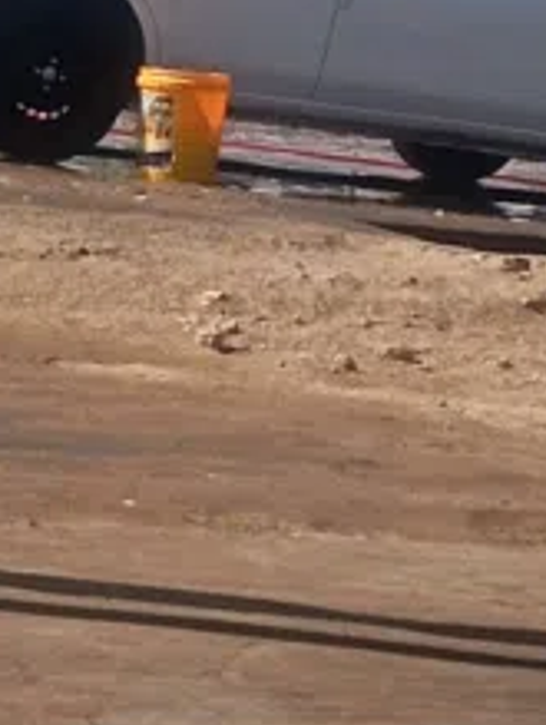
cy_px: 126
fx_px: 4467
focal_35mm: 213
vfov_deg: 9.3
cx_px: 374
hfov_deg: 7.0
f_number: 1.8
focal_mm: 4.22
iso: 112
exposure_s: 1/669
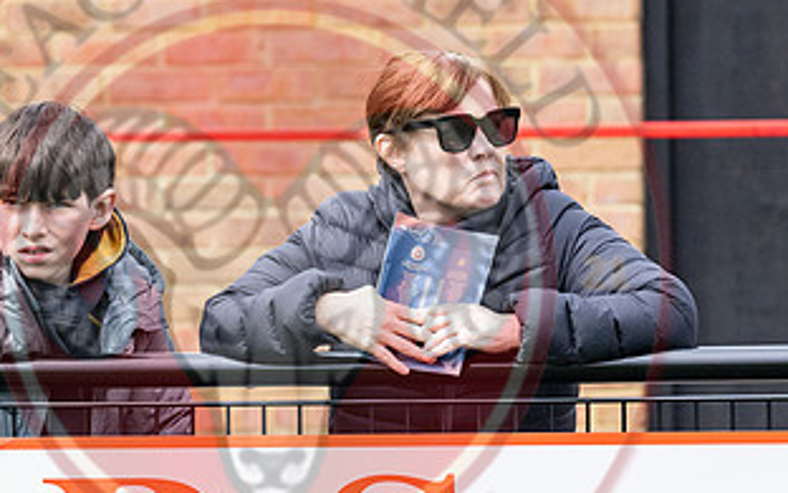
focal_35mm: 663
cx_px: 381
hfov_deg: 3.2
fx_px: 14238
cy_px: 316
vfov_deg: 2.0
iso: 500
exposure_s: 1/2000
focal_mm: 200
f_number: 5
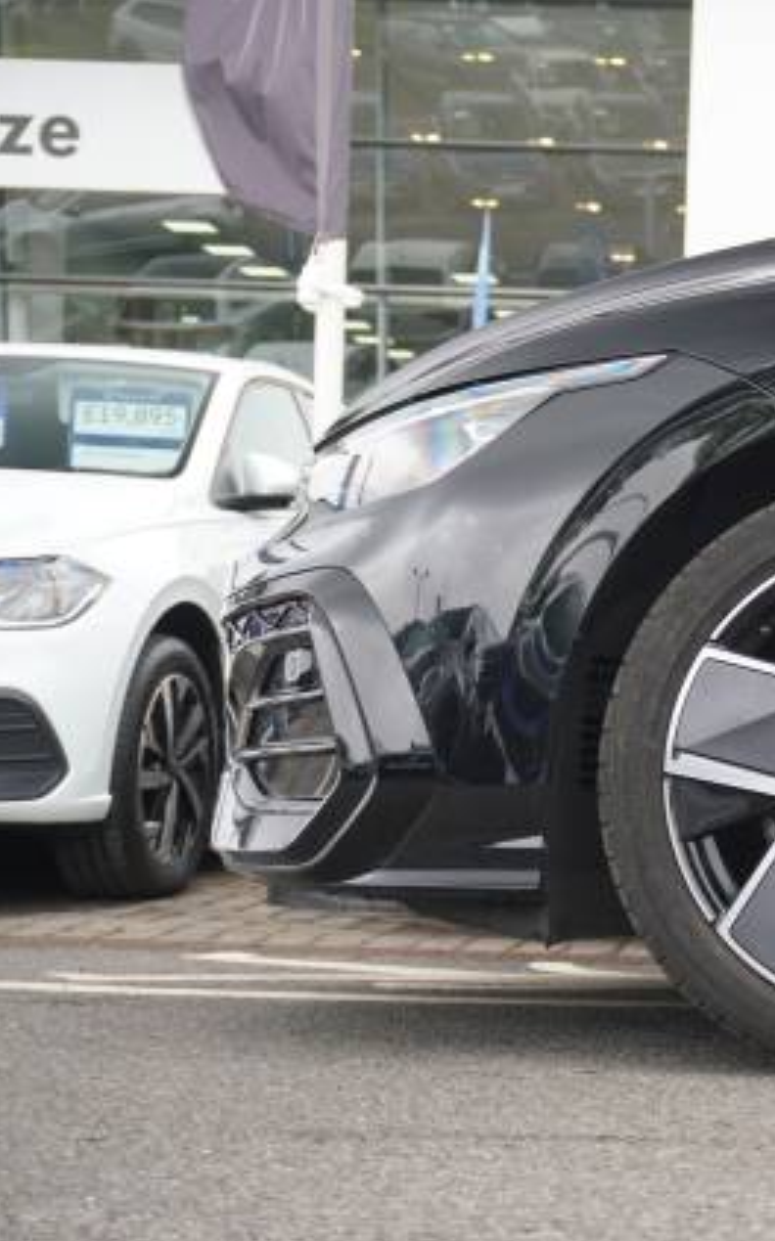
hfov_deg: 16.9
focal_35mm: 74
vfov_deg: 27.9
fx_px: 2503
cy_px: 622
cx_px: 925
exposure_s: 1/60
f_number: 5
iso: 125
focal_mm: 32
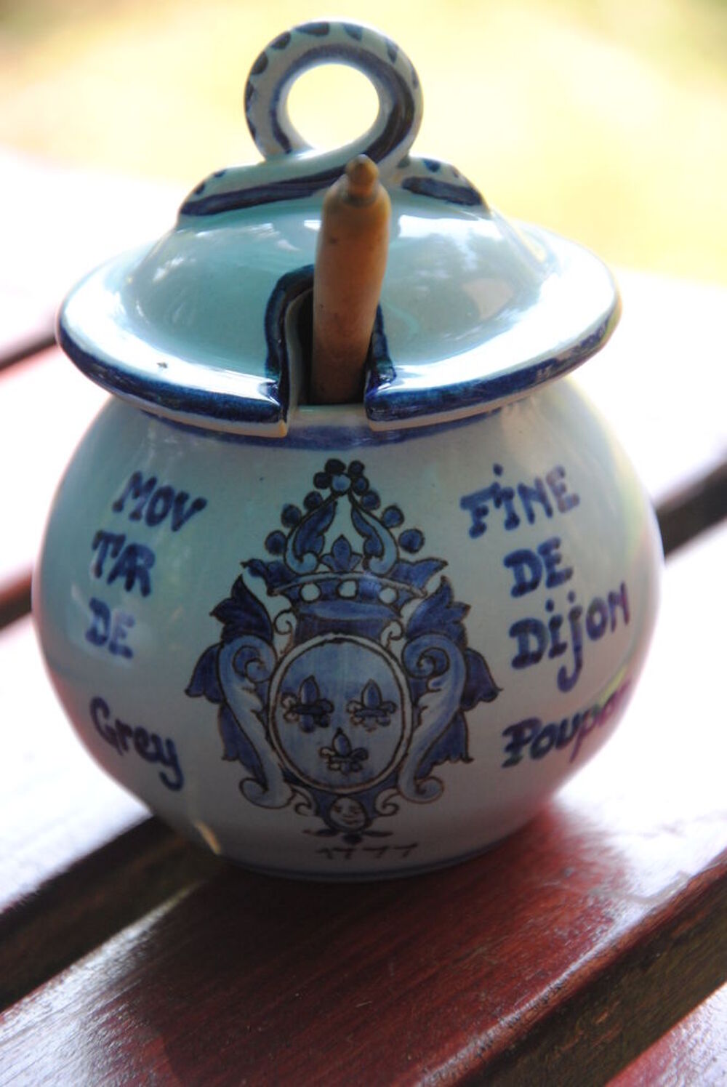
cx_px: 364
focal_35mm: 158
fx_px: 4760
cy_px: 544
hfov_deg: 8.7
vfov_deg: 13.0
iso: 360
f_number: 5.6
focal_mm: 105
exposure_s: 1/125
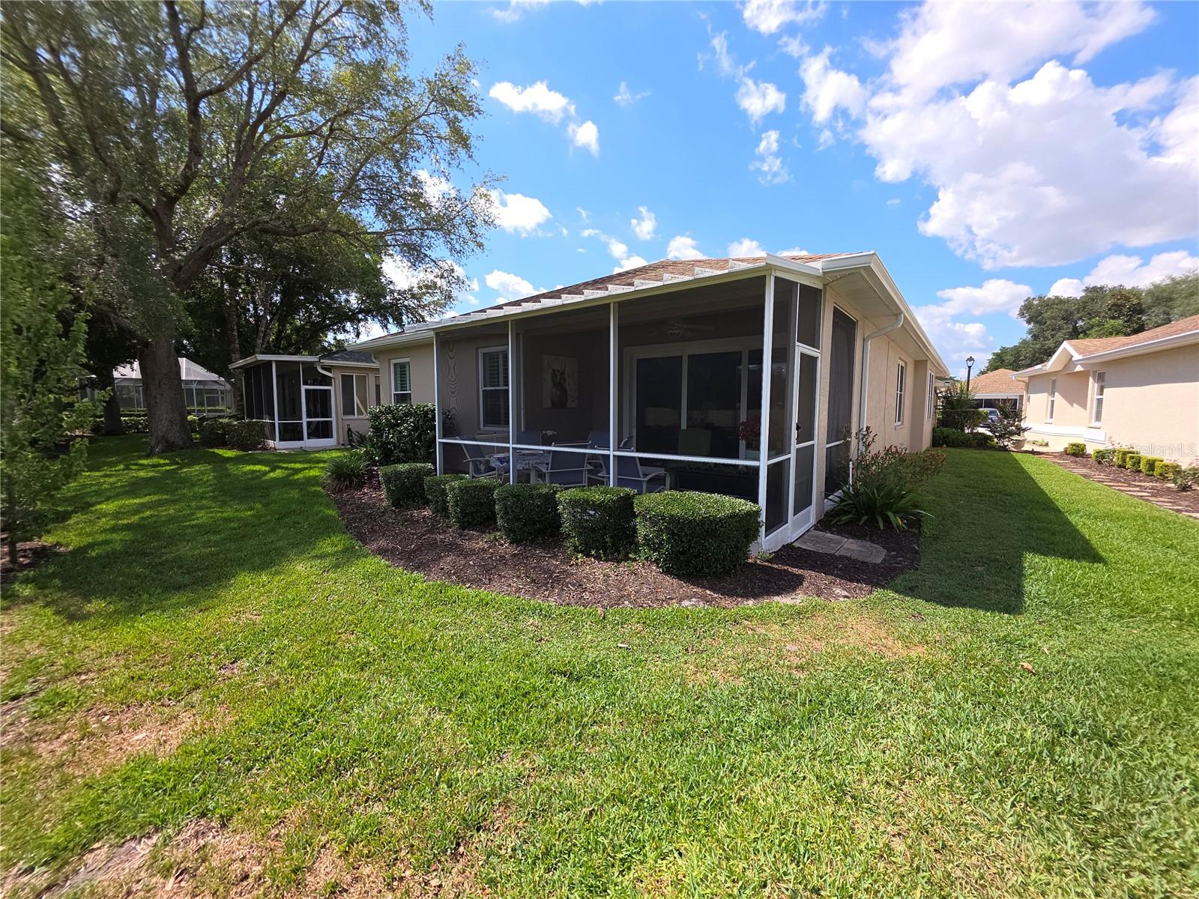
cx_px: 600
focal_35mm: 13
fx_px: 450
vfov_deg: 89.9
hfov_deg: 106.2
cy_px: 450
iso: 20
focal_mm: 2.2
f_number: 1.9
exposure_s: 1/579
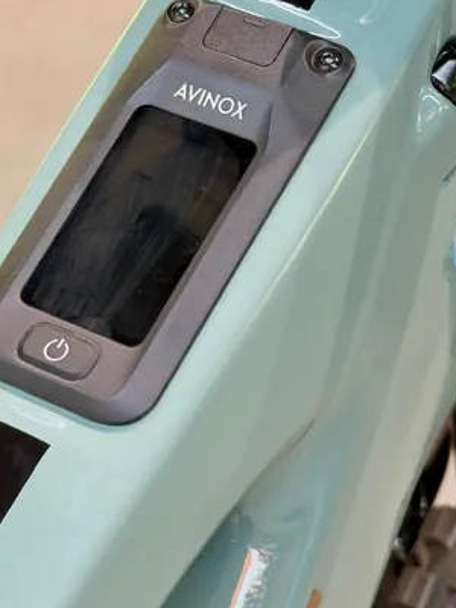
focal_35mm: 128
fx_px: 2248
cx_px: 158
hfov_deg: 11.6
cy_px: 254
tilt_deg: -33.3
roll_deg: -1.0
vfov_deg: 15.4
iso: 250
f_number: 1.78
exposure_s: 1/33
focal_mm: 6.76
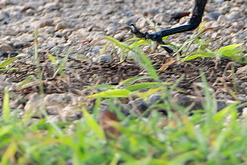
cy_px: -85
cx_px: 215
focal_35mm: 1714
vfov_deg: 0.8
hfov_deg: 1.2
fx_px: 11766
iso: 800
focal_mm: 400
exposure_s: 1/400
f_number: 8
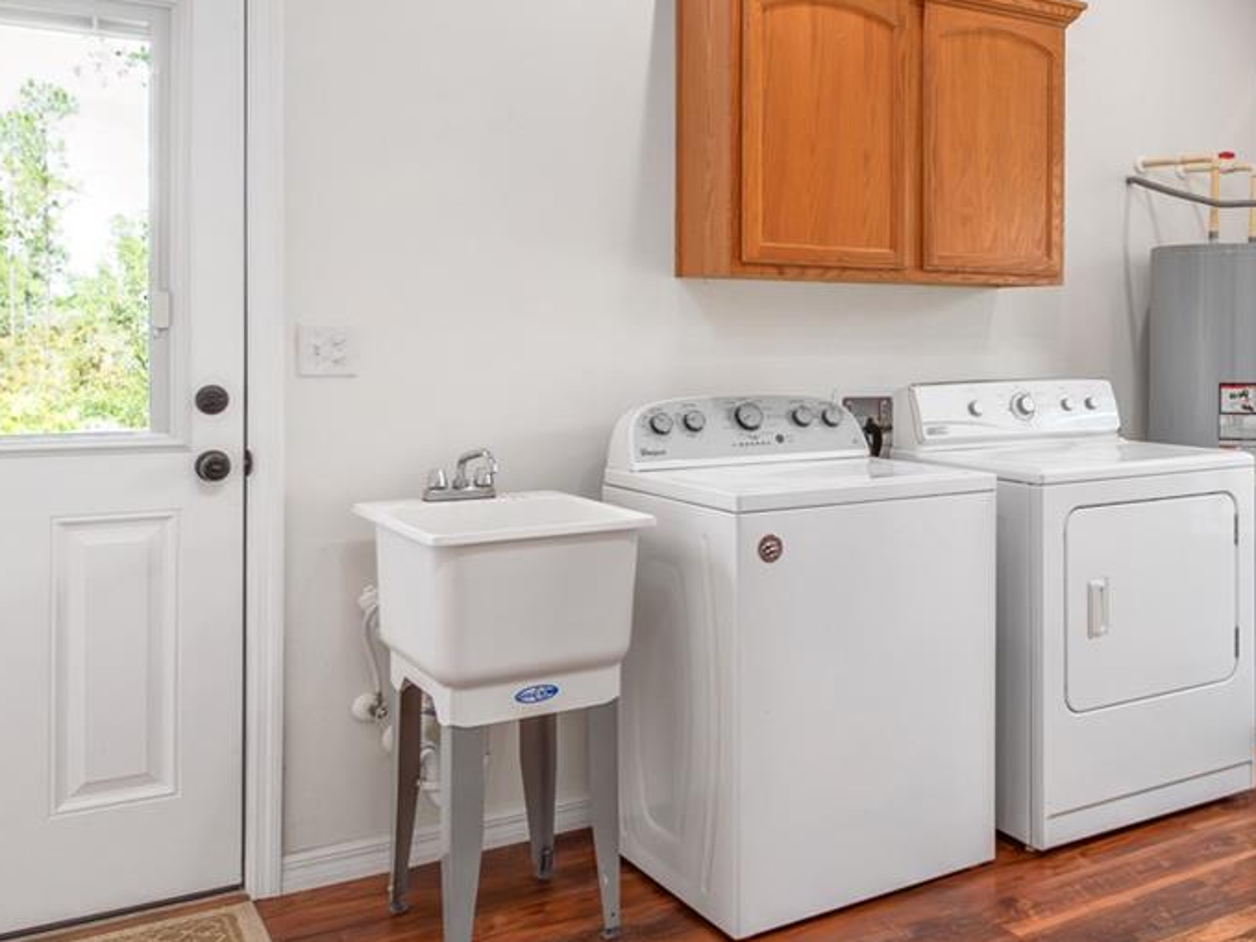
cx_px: 923
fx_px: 1233
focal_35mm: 34
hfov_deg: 51.9
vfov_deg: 41.4
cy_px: 335
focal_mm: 10
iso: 250
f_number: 9
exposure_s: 1/10
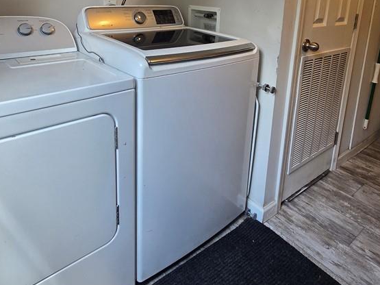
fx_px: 263
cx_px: 170
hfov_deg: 71.4
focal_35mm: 24
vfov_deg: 52.8
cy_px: 53
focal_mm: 2.2
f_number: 2.2
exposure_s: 1/60
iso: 64
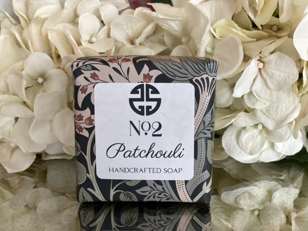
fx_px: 463
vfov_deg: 28.0
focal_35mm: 52
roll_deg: +1.2
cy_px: 116
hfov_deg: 36.8
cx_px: 154
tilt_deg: -16.1
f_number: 2
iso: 160
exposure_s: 1/60
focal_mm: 6
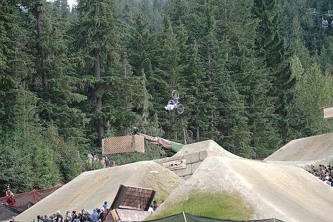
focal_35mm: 200
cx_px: 166
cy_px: 111
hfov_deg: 10.3
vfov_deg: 6.9
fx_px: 1850
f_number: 2.8
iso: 500
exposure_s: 1/1000
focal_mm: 200
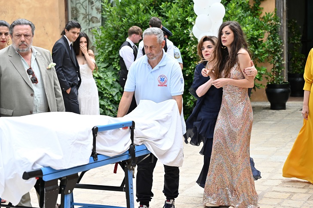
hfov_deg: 30.1
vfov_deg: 20.3
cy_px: 102
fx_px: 582
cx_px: 165
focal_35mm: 67
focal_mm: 61
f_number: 4
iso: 250
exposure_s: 1/500
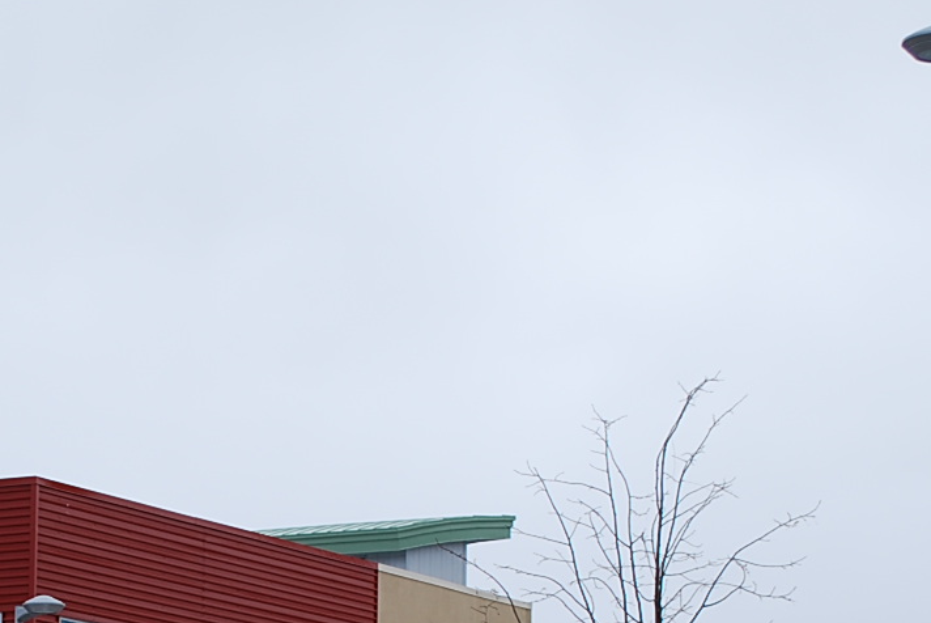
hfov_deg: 17.0
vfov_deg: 11.4
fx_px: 3063
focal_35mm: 118
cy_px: 762
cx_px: 94
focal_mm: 29
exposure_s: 1/160
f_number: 6.3
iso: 100
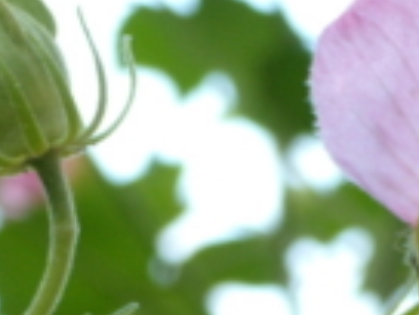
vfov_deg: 3.8
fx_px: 4672
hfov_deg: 5.1
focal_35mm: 386
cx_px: 148
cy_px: 423
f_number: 4.3
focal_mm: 23.2
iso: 160
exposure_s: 1/60
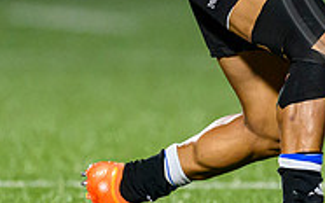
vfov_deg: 0.5
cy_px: 38
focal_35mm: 2540
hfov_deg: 0.8
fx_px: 22484
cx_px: 517
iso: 4000
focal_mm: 400
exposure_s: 1/1250
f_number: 2.8
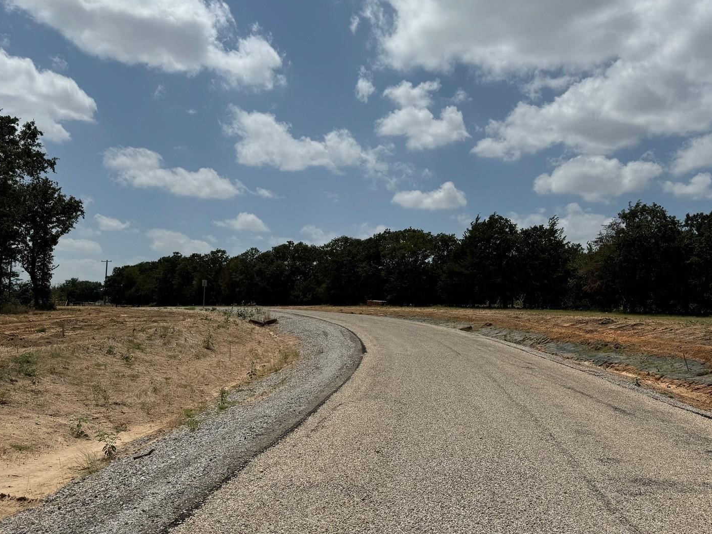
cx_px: 409
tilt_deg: +2.3
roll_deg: -1.1
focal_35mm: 35
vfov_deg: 40.7
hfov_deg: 52.4
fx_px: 720
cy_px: 279
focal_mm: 6.76
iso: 80
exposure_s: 1/15152
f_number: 1.78
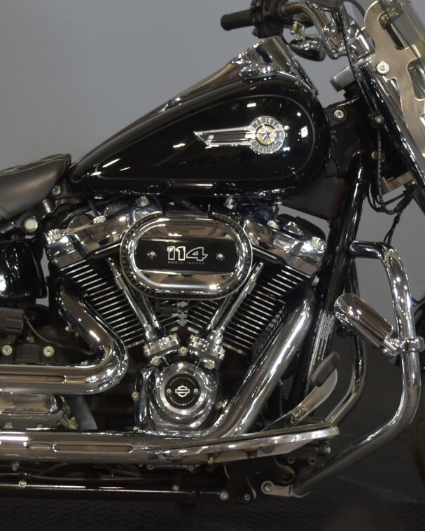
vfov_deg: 18.4
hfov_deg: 14.8
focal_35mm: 104
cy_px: 166
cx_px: 141
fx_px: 1634
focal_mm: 28
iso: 720
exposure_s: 1/30
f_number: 4.5
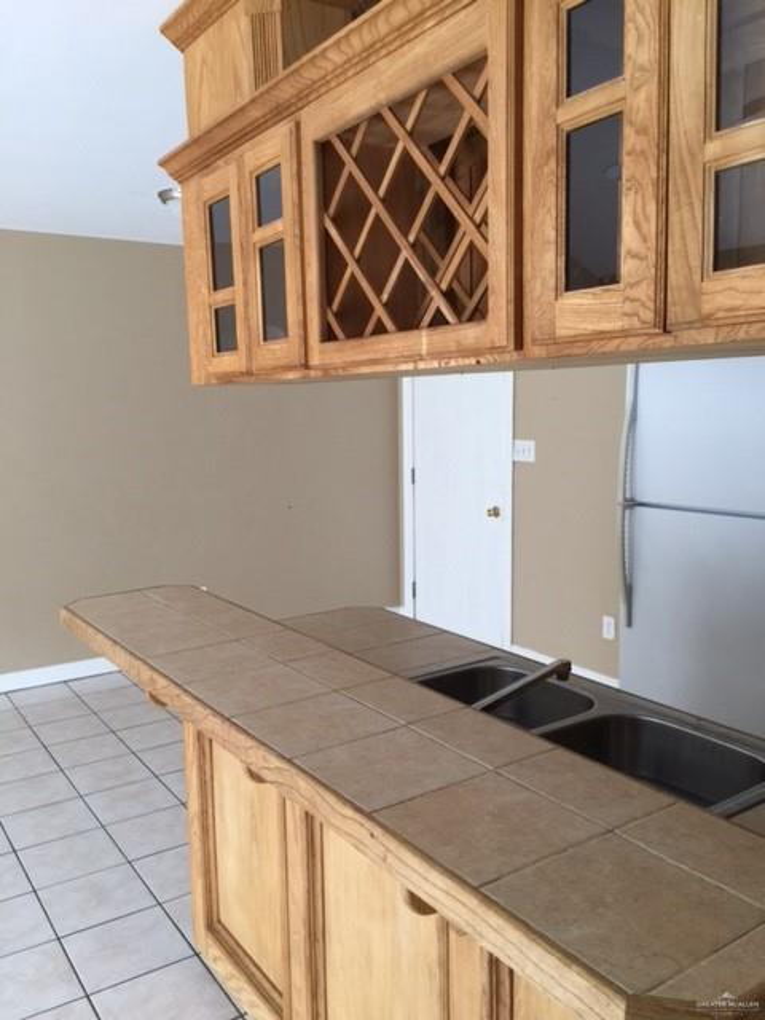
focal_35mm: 29
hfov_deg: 48.2
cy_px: 510
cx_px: 382
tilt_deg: -7.1
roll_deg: -0.4
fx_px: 855
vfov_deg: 61.7
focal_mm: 4.15
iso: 50
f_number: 2.2
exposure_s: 1/30
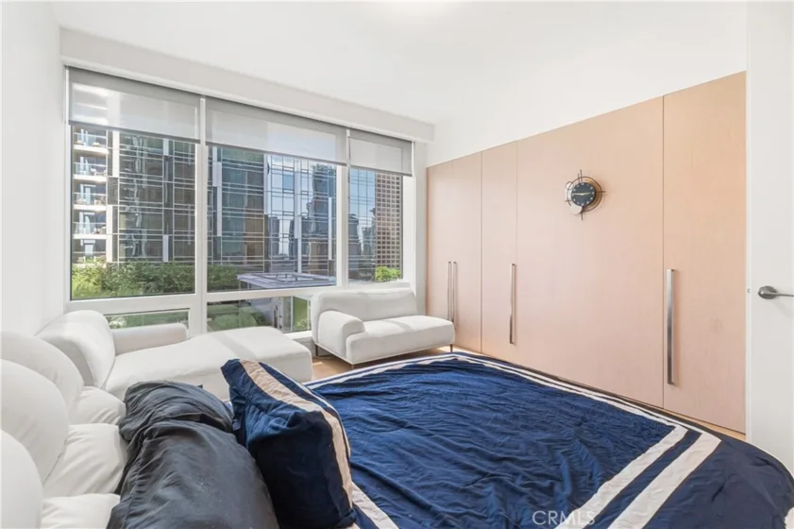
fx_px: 331
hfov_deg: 100.4
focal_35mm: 15
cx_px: 397
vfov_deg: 77.3
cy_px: 264
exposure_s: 1/13
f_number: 7.1
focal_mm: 10
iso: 320
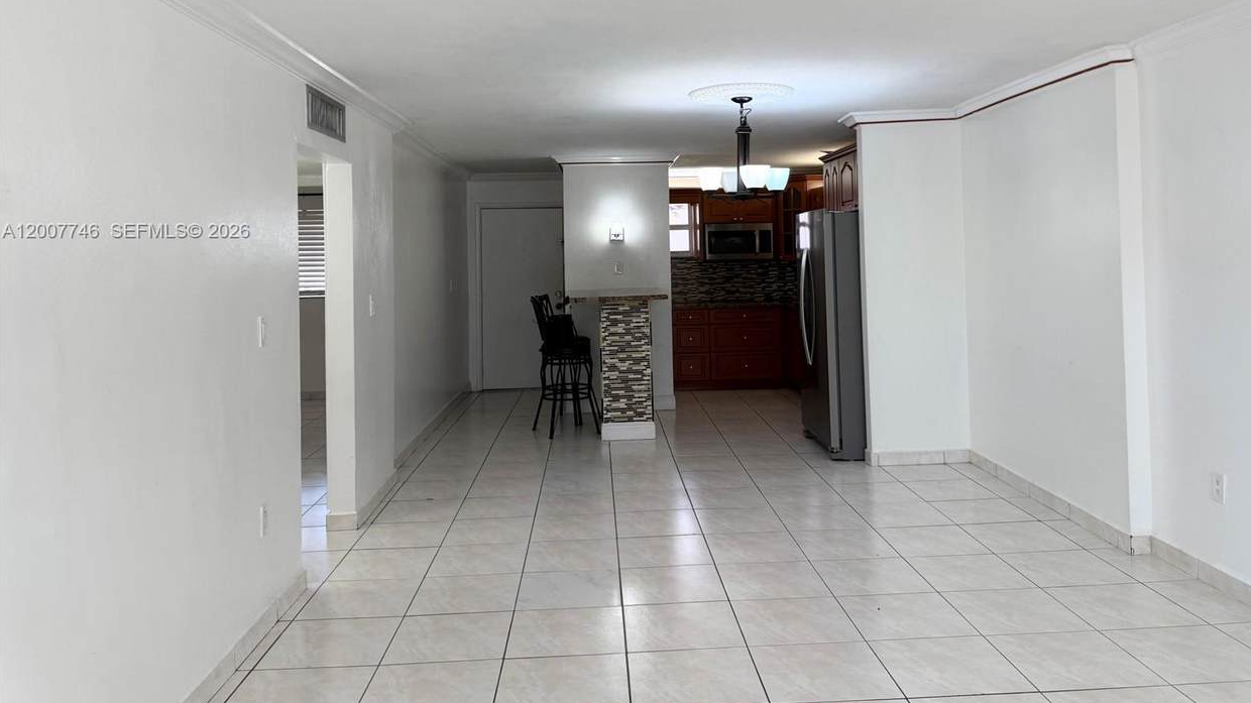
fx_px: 895
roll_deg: +0.6
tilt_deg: +1.2
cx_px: 644
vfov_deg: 42.3
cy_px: 232
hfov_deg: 69.9
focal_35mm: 27
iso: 100
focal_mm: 6.76
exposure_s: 1/120
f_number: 1.78
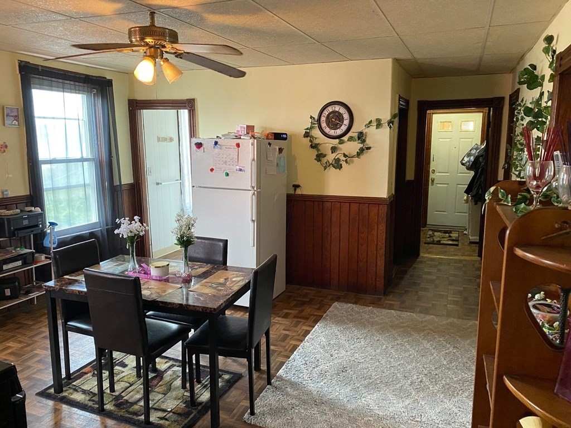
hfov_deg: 67.3
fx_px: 429
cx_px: 286
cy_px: 214
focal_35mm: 26
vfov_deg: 53.1
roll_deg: +0.4
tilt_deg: -10.3
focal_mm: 4.25
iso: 500
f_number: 1.8
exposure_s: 1/60
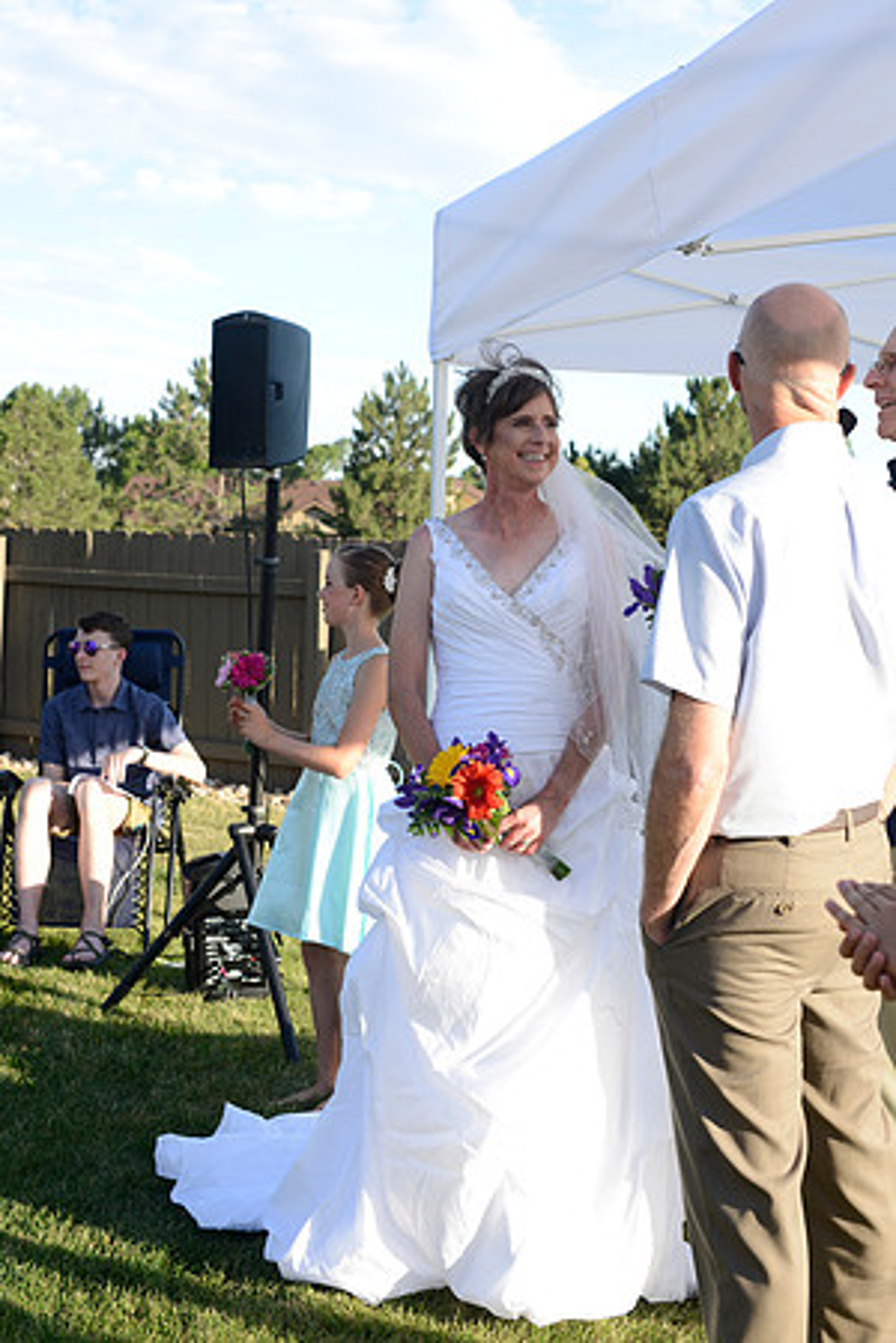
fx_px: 1867
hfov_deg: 27.0
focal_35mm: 50
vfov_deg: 39.6
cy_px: 672
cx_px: 448
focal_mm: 50
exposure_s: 1/200
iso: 200
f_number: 6.3
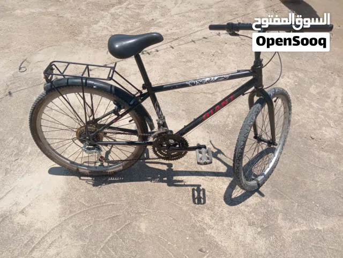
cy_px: 129
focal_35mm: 25
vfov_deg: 54.9
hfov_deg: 69.4
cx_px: 172
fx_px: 248
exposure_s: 1/1095
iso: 103
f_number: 1.8
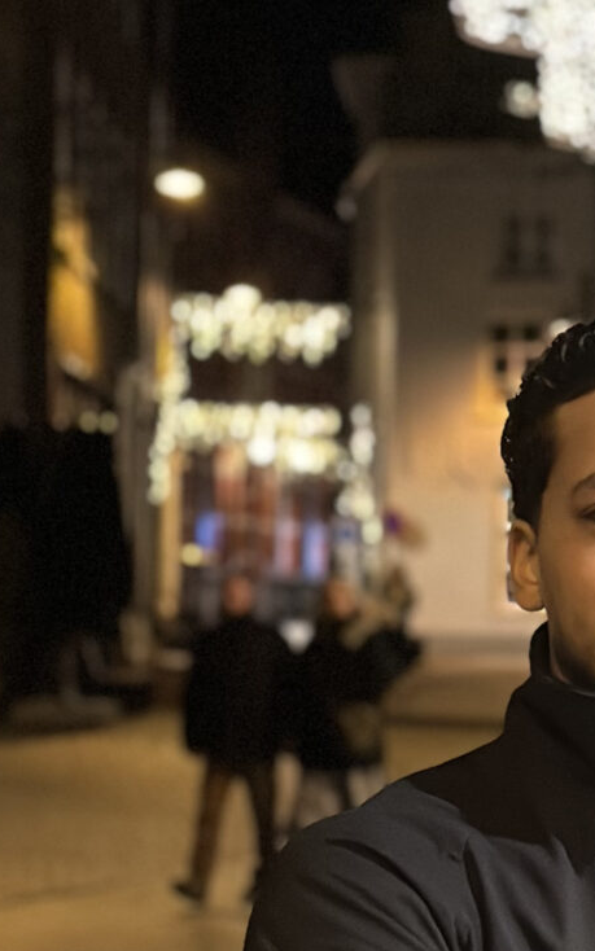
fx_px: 3683
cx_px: 874
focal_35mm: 142
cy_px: 715
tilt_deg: -1.9
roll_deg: -1.9
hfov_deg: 9.0
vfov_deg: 14.7
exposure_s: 1/33
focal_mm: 6.86
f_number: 1.78
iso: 640
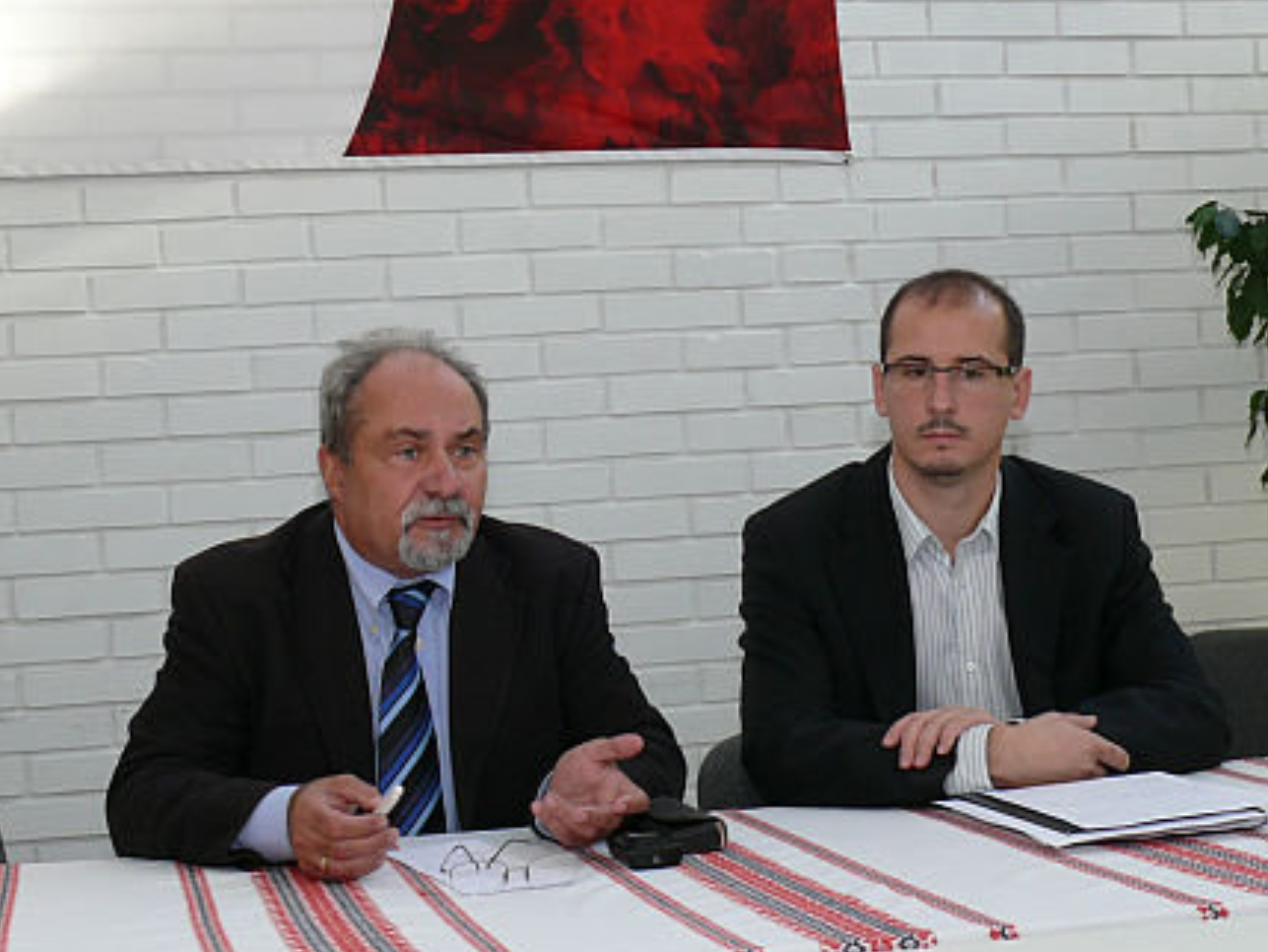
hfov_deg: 30.3
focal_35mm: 64
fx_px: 2345
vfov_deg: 22.9
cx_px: 609
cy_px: 470
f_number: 4
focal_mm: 10.1
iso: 100
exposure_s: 1/30
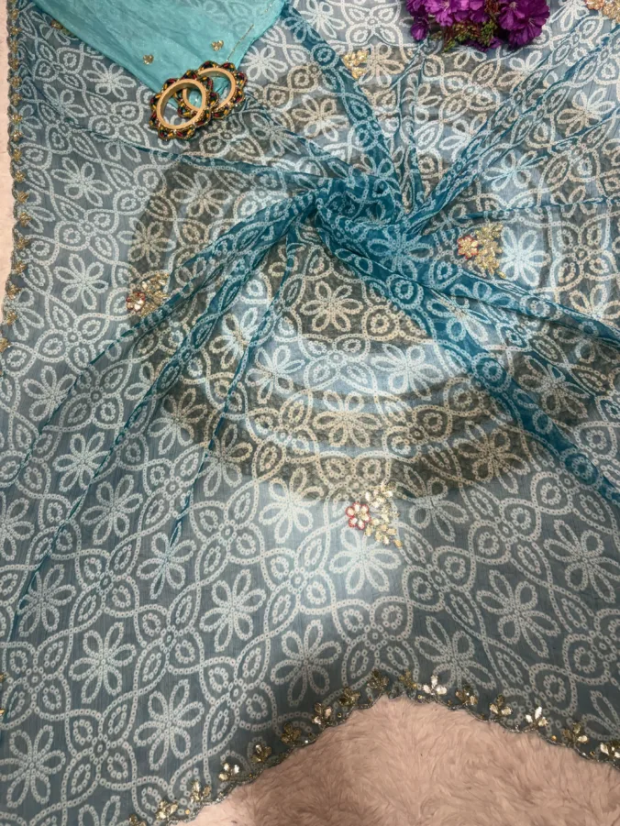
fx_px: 621
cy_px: 413
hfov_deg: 53.1
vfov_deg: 67.3
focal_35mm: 26
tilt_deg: -69.2
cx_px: 310
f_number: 1.6
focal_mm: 5.96
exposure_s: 1/128
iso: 32
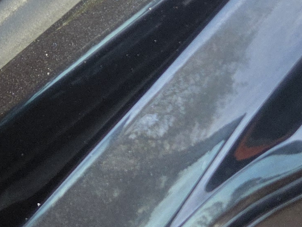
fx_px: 1091
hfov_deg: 12.8
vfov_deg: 11.1
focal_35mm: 125
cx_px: -385
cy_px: -173
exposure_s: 1/359
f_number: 1.7
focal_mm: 6.3
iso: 64
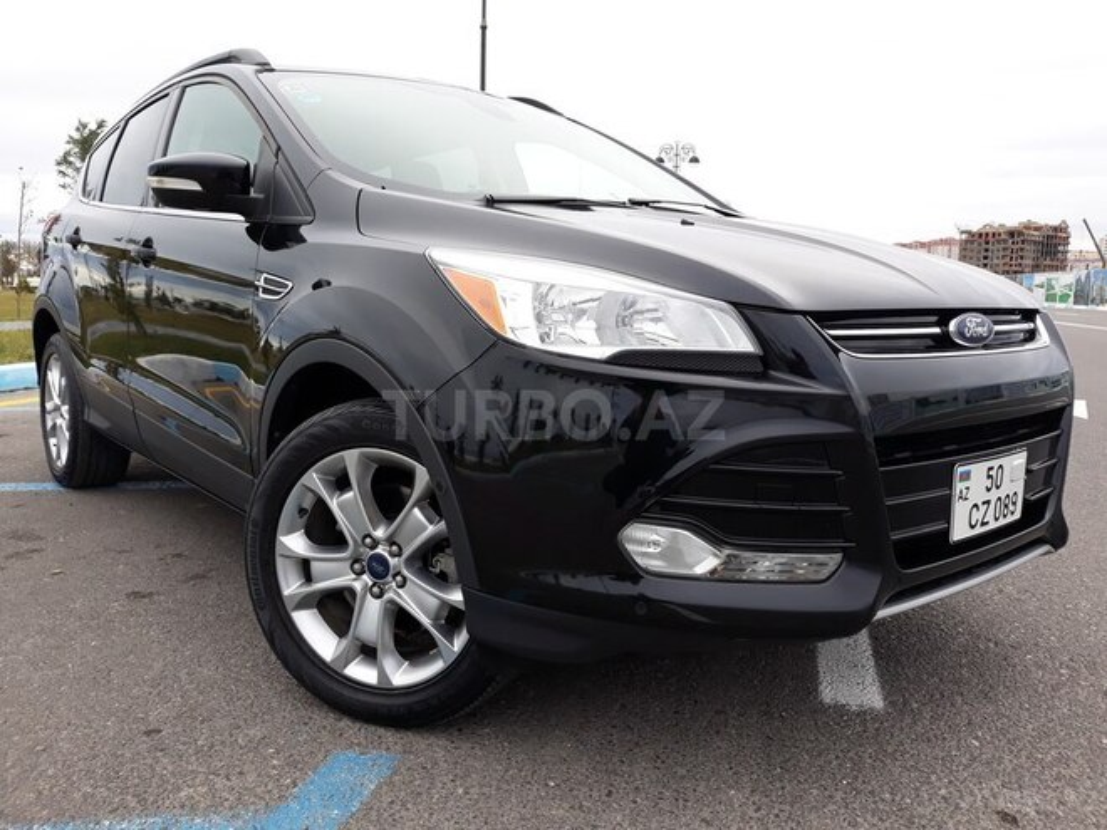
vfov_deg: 51.4
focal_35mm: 27
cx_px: 554
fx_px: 863
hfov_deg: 65.3
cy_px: 415
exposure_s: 1/246
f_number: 1.7
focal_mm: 3.71
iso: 40
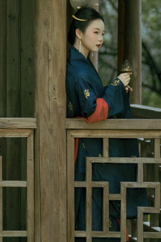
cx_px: -43
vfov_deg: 6.6
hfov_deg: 4.5
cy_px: -82
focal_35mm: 307
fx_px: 2058
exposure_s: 1/200
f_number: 1.8
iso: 640
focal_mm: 85
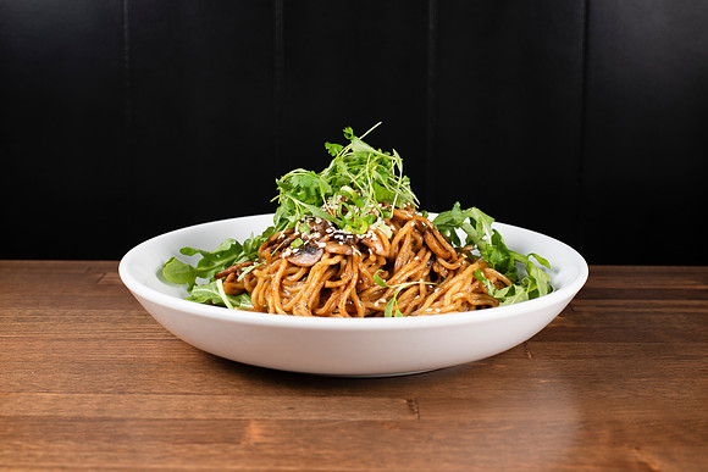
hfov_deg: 37.9
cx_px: 371
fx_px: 1030
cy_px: 239
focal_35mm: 52
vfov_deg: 25.8
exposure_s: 1/200
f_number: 8
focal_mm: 50
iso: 200
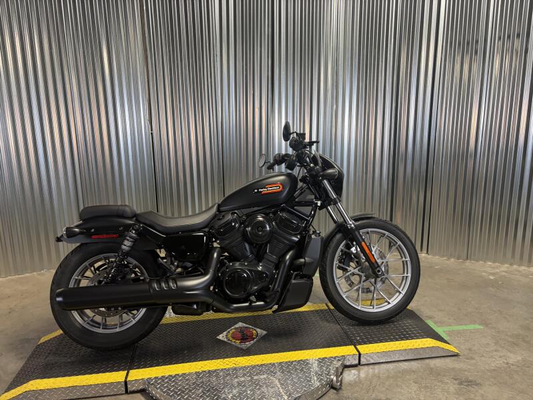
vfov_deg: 53.1
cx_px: 266
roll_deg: +2.8
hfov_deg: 67.3
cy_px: 200
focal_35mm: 26
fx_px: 400
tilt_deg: -8.6
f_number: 1.6
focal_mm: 5.96
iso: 125
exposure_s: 1/60
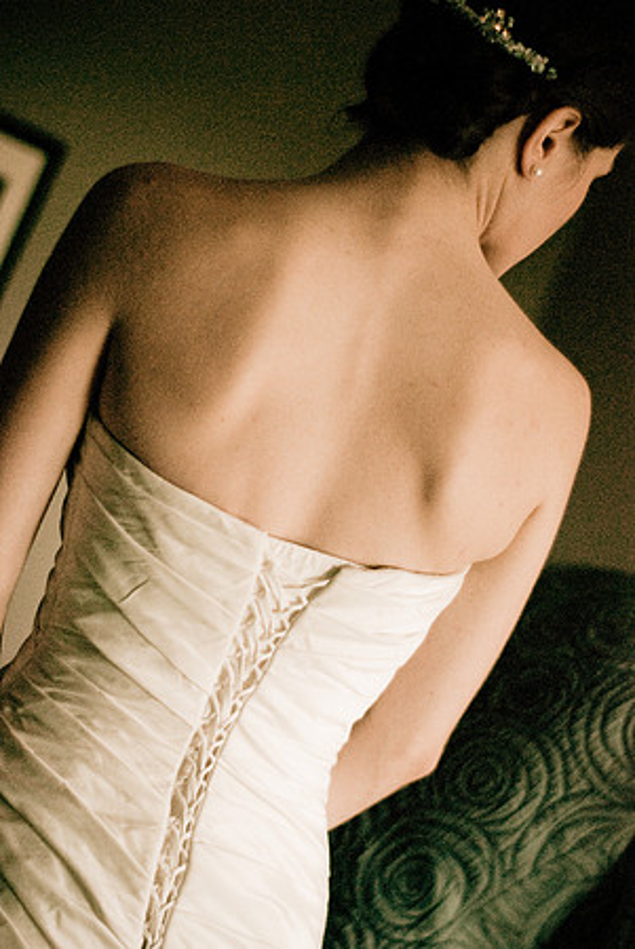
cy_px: 474
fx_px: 1980
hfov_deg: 18.2
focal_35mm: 75
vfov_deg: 27.0
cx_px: 318
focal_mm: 50
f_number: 2
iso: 800
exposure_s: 1/1000
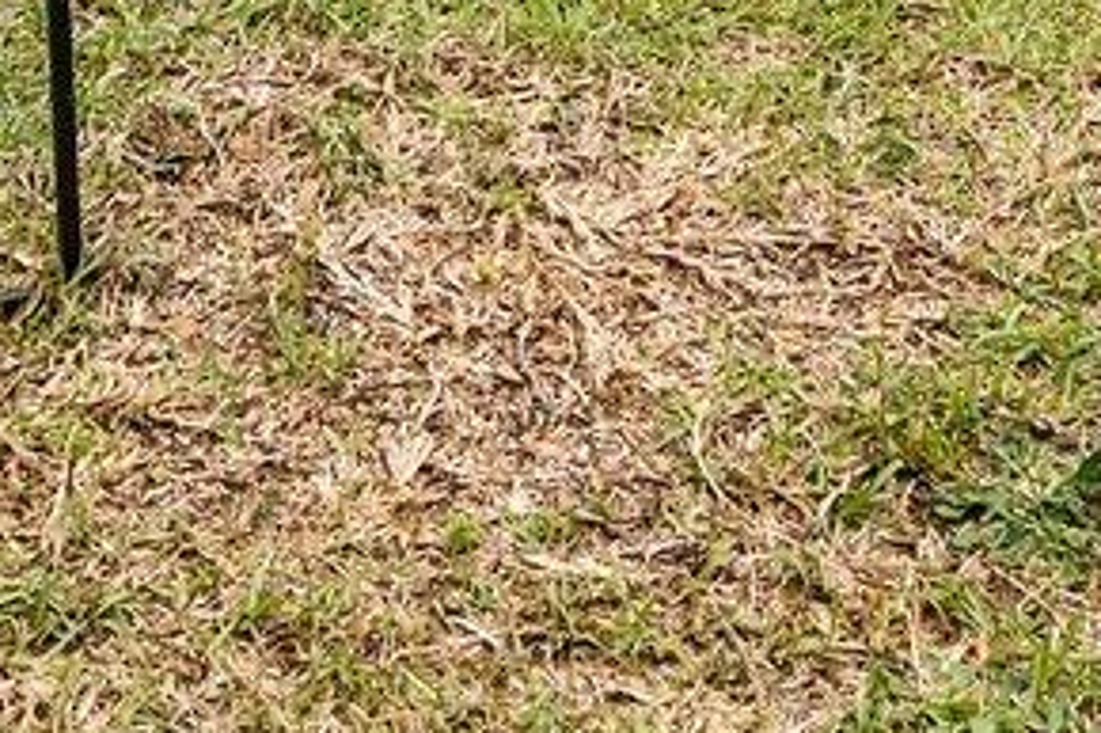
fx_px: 3454
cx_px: 334
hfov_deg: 18.0
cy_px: -1278
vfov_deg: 9.9
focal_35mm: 113
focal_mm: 16
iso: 500
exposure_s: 1/400
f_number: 8
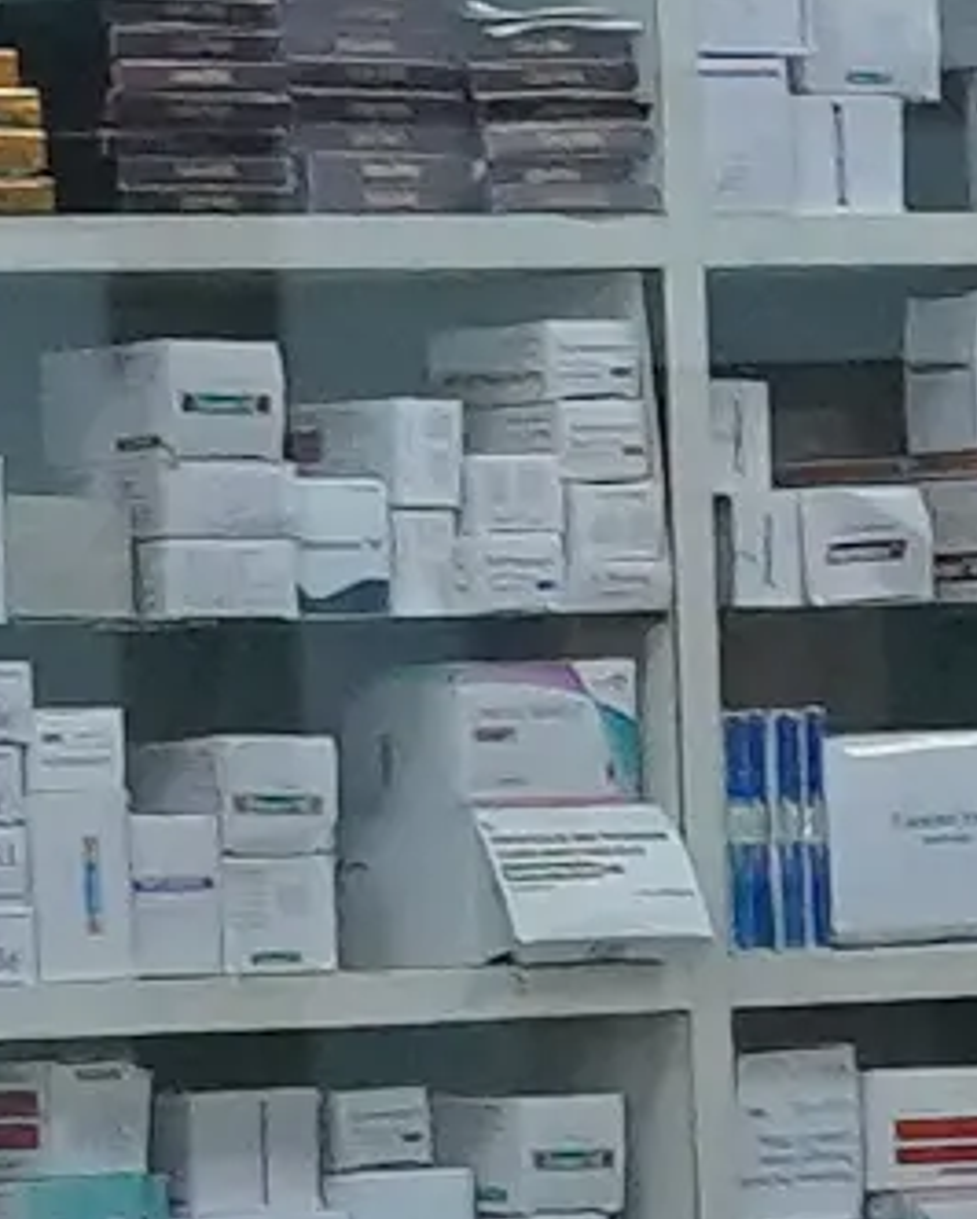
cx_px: 184
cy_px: 228
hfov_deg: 3.9
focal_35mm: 400
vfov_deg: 4.8
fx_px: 14444
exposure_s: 1/125
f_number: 5
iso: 2000
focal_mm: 24
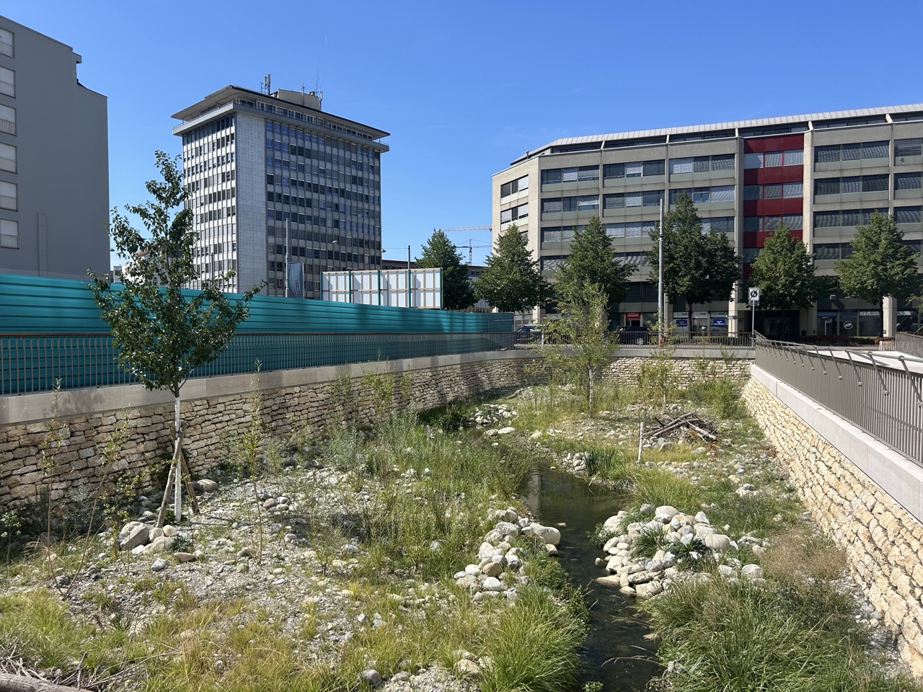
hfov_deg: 67.3
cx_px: 462
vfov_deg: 53.1
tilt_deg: -1.6
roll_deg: +0.8
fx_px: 693
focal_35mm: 26
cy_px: 346
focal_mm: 5.7
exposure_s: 1/4115
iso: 50
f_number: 1.5
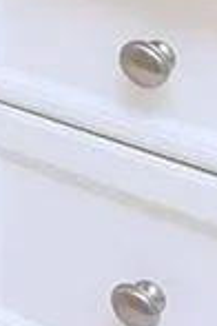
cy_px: -368
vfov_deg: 14.0
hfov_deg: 6.8
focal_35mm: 118
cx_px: -790
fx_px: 1067
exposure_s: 1/60
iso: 500
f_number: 6.3
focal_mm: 17
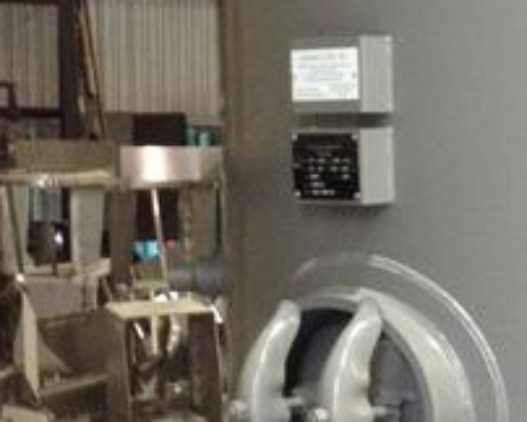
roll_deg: +0.9
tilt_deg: -5.4
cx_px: 642
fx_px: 2108
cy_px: 320
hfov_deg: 13.8
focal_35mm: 135
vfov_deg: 11.4
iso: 200
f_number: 2.4
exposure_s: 1/20
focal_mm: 4.28
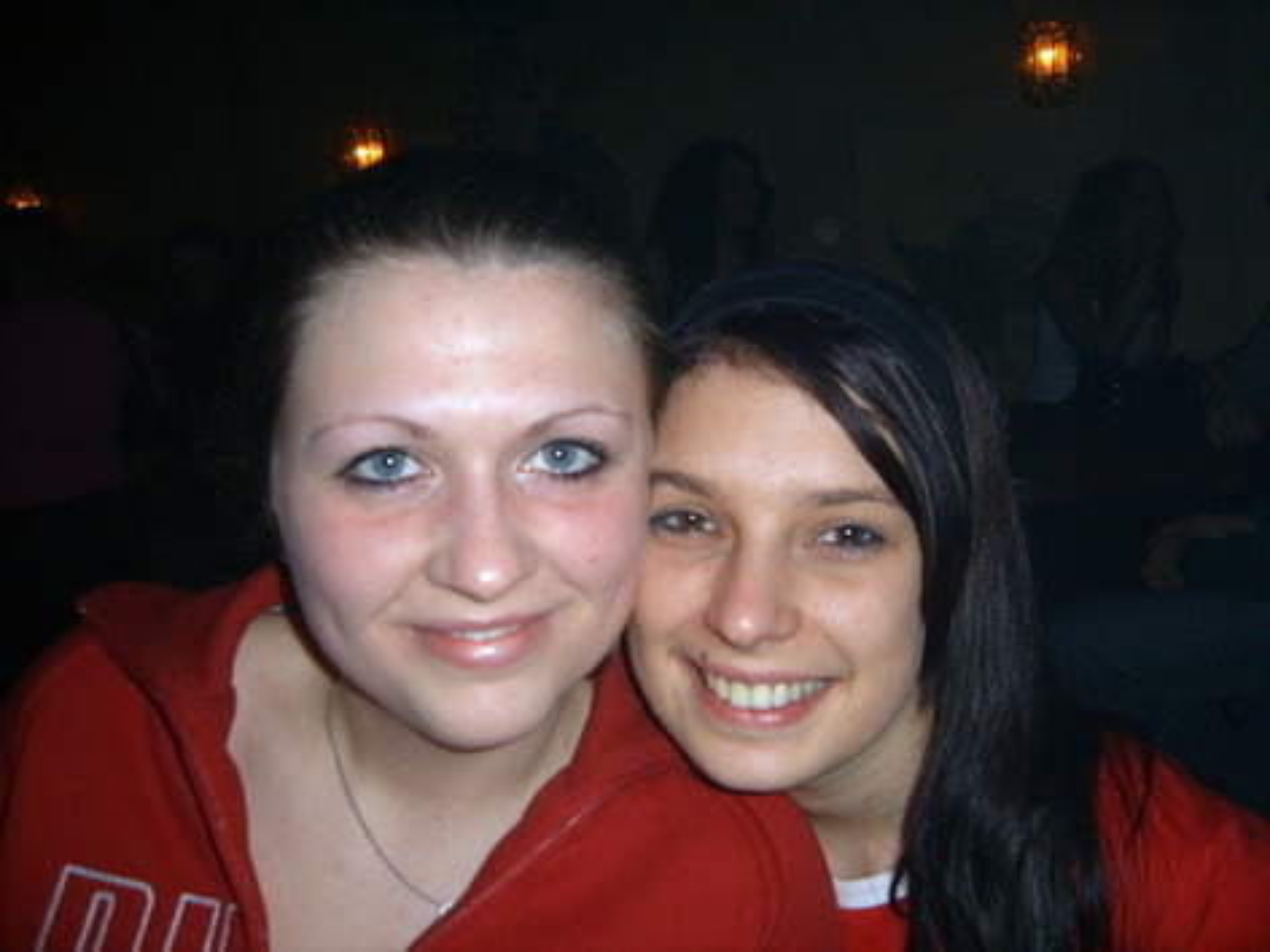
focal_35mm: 35
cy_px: 476
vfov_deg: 40.7
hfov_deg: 52.6
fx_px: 1284
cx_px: 635
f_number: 2.8
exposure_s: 1/30
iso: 100
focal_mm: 5.8
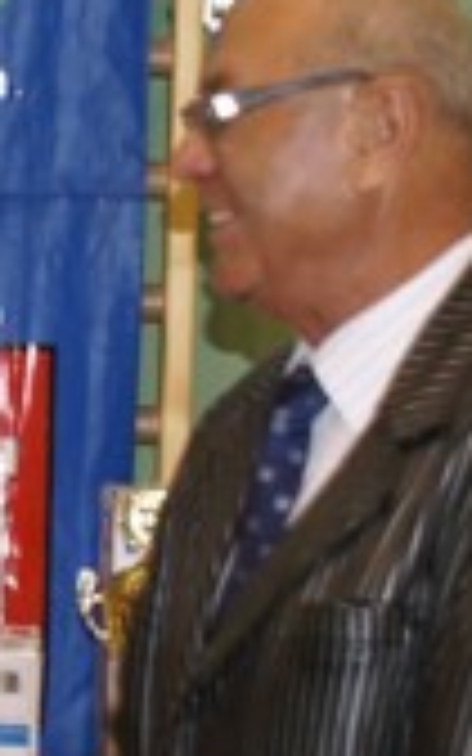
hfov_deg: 5.1
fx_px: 5248
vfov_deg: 8.2
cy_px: 423
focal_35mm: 255
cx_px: -459
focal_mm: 40
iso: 400
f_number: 5.6
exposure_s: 1/50
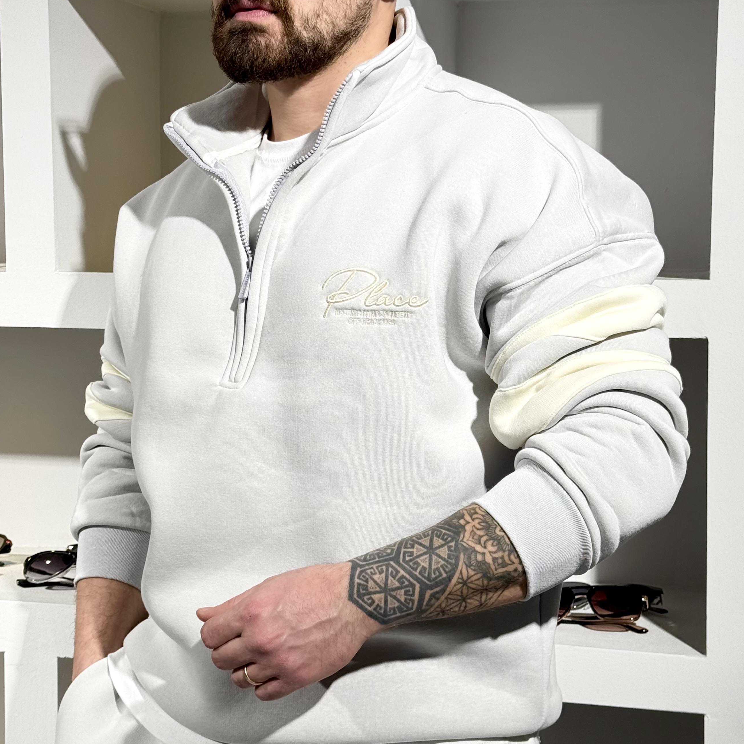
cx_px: 363
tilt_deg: -4.4
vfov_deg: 26.1
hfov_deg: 26.1
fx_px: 1605
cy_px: 359
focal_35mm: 66
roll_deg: -0.8
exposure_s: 1/192
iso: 80
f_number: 1.78
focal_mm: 6.76
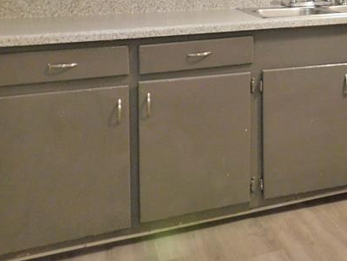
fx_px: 582
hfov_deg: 29.7
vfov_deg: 23.5
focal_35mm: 58
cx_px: 387
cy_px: -34
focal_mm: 4
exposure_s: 1/10
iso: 400
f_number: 3
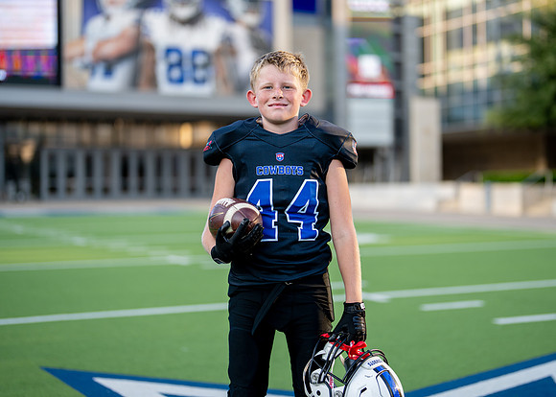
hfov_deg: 31.2
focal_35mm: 63
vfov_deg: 22.5
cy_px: 180
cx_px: 298
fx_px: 996
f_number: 1.2
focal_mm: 50
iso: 100
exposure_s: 1/2000
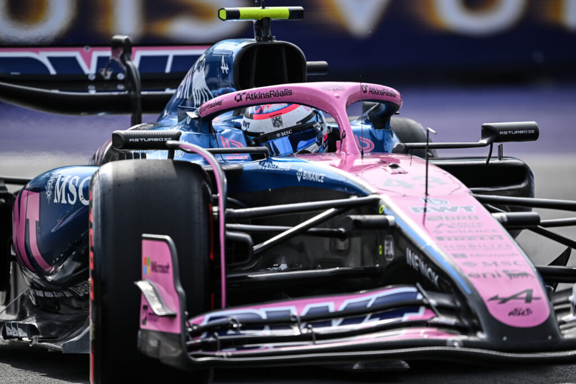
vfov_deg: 2.5
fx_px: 8961
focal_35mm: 560
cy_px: 192
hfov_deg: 3.7
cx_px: 288
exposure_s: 1/2500
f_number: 4
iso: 320
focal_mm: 560
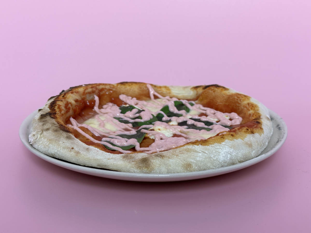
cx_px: 156
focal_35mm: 48
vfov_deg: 30.3
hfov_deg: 39.7
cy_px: 116
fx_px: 431
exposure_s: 1/50
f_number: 1.8
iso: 100
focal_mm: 6.9
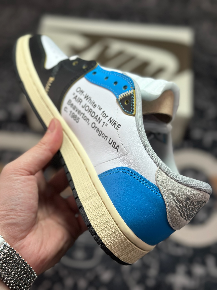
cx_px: 108
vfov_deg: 39.7
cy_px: 145
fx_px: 401
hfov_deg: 30.3
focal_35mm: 48
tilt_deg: -58.6
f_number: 1.78
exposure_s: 1/1590
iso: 80
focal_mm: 6.86
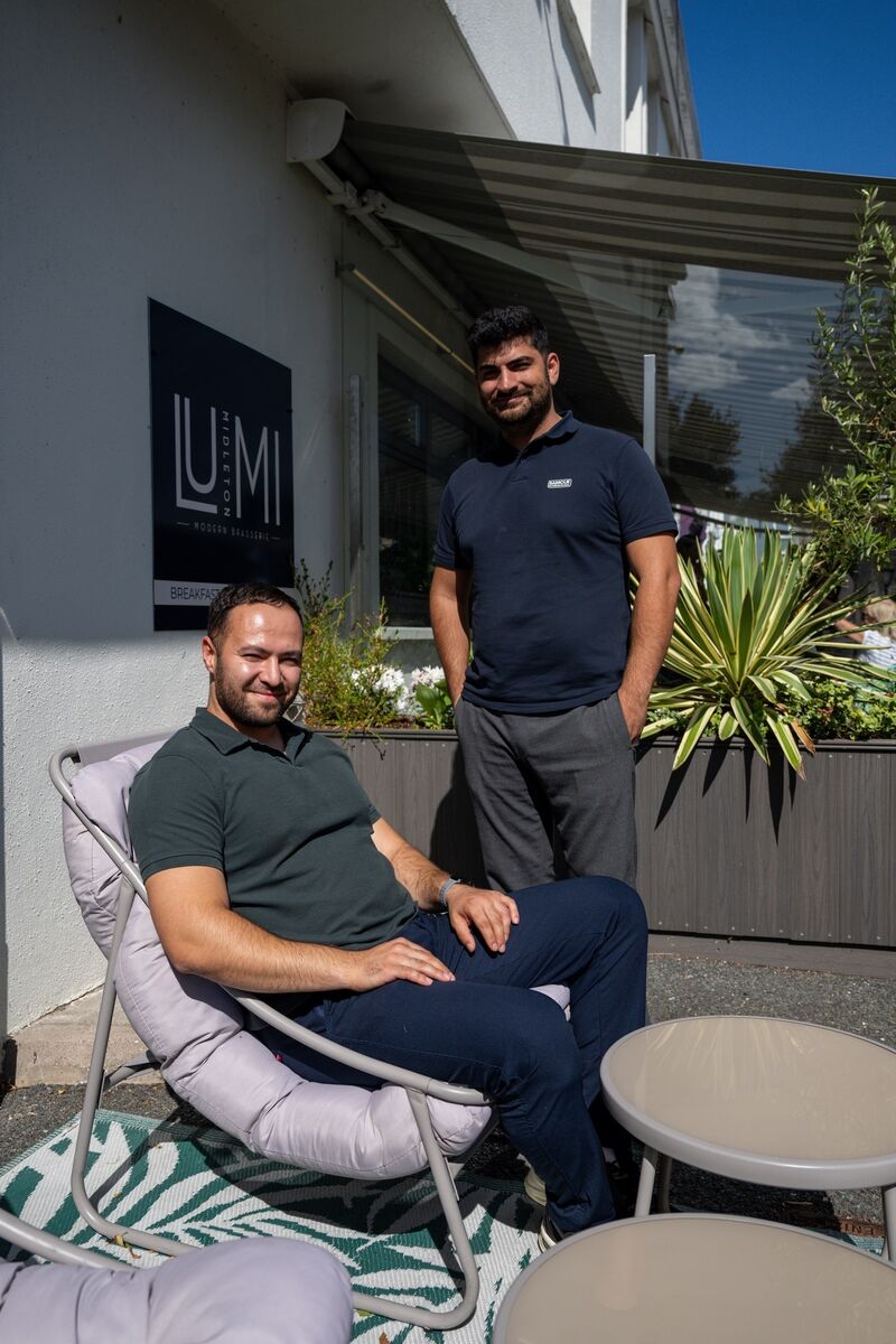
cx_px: 448
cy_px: 672
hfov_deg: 45.0
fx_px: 1083
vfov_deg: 63.7
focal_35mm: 29
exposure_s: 1/4000
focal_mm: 29
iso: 500
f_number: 4.5
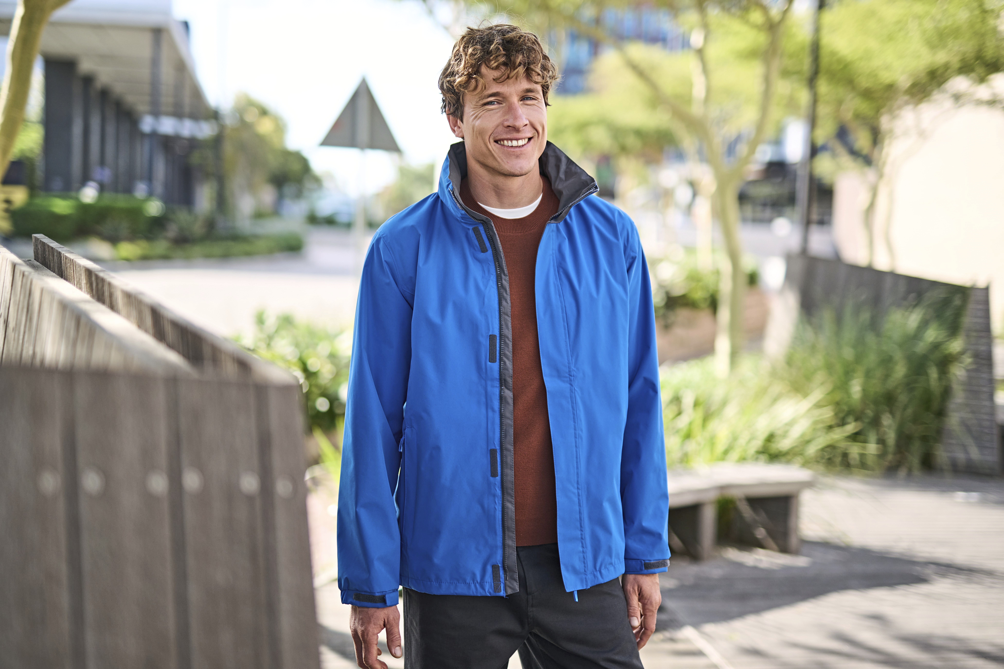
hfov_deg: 39.6
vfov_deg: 27.0
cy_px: 334
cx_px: 502
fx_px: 1394
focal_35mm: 50
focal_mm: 50
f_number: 1.4
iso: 200
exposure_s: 1/2500
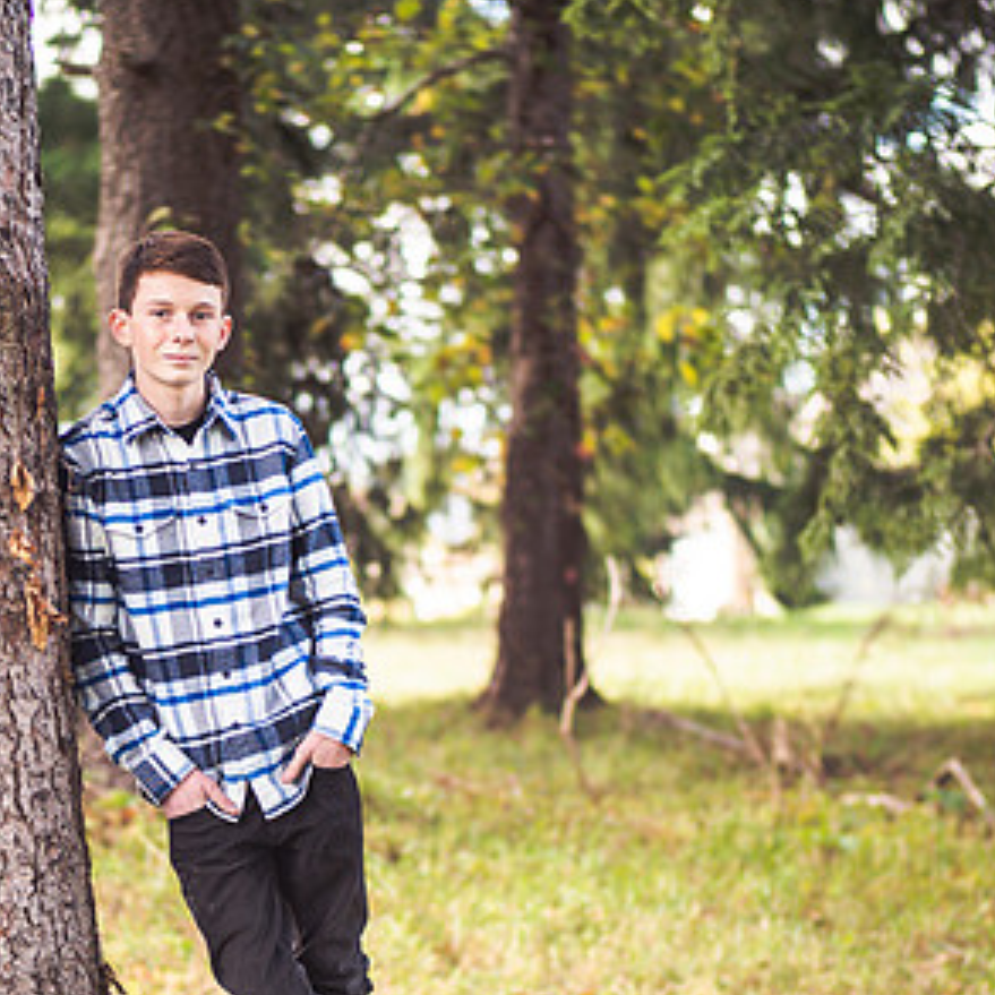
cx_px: 289
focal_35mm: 152
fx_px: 4943
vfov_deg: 11.5
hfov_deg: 11.5
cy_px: 637
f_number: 1.2
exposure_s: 1/800
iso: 200
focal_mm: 43
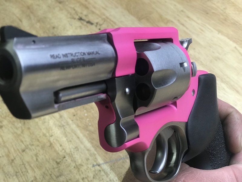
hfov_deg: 33.8
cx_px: 121
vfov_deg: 25.7
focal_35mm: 57
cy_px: 91
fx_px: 398
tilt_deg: -48.6
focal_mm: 6.6
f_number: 2.8
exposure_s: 1/60
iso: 64
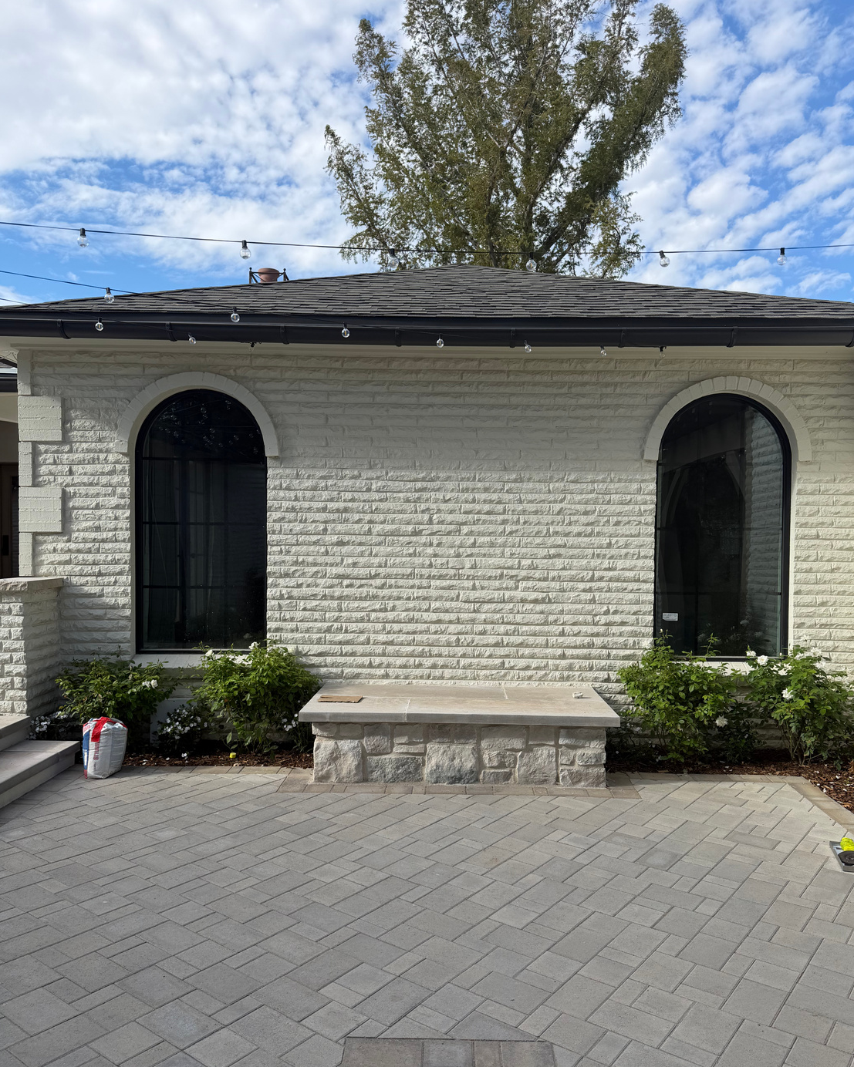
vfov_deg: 66.0
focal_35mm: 26
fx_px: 822
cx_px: 443
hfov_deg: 54.9
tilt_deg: -2.4
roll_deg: -0.5
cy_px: 567
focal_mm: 6.76
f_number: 1.78
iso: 80
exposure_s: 1/2232
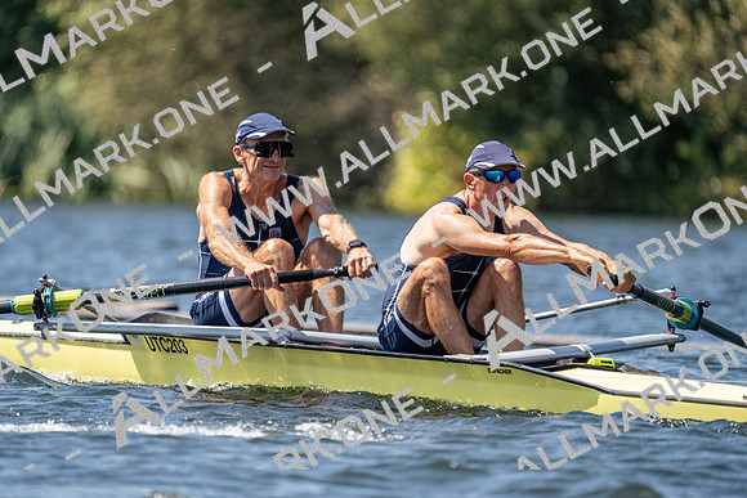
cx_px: 374
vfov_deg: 2.3
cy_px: 249
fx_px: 12452
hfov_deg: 3.4
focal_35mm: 600
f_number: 6.3
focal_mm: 600
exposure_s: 1/2000
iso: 400
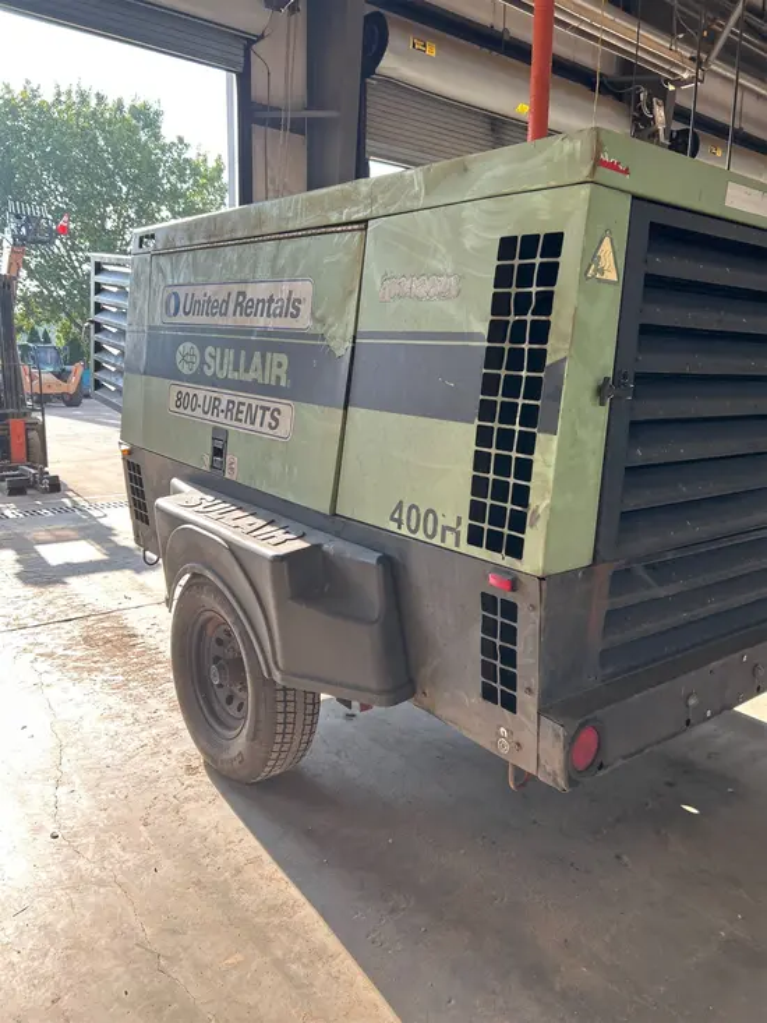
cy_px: 512
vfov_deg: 67.3
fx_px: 768
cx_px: 384
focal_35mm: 26
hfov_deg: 53.1
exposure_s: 1/361
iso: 50
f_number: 1.5
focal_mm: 5.7
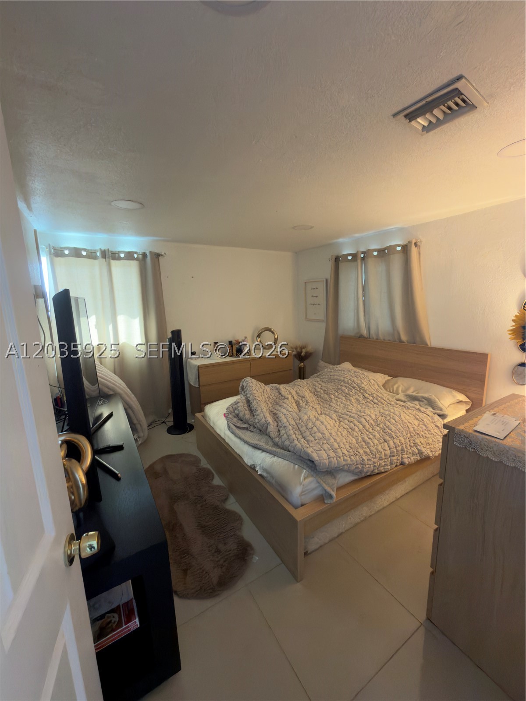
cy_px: 350
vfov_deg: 102.1
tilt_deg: -11.3
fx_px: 284
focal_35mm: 14
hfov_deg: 85.7
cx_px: 263
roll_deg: +1.1
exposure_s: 1/24
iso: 400
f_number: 2.2
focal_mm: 2.22
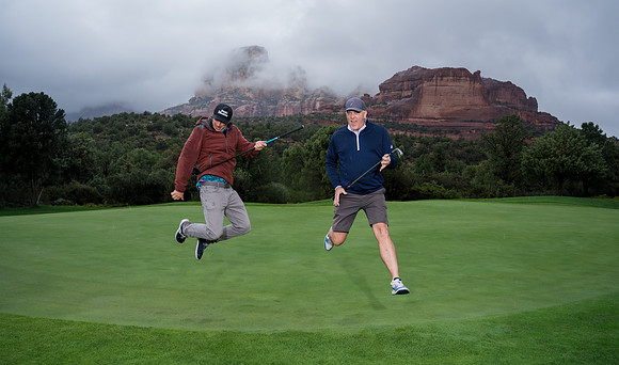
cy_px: 189
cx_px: 314
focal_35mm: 26
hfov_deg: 71.8
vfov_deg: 46.2
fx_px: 428
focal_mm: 24
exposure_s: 1/400
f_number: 5
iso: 320
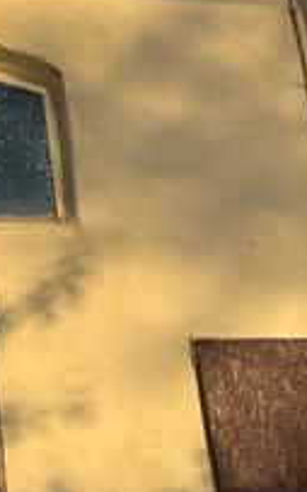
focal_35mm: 104
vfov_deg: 18.5
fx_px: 1396
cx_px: -263
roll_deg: +2.0
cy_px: -169
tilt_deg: +25.3
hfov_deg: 11.5
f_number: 1.5
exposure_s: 1/2123
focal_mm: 5.7
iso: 50
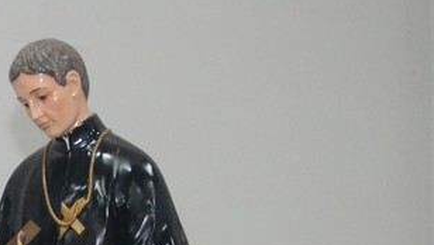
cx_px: 51
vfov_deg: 6.6
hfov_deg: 11.7
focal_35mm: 182
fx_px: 2097
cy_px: 412
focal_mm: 40
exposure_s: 1/200
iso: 3200
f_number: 5
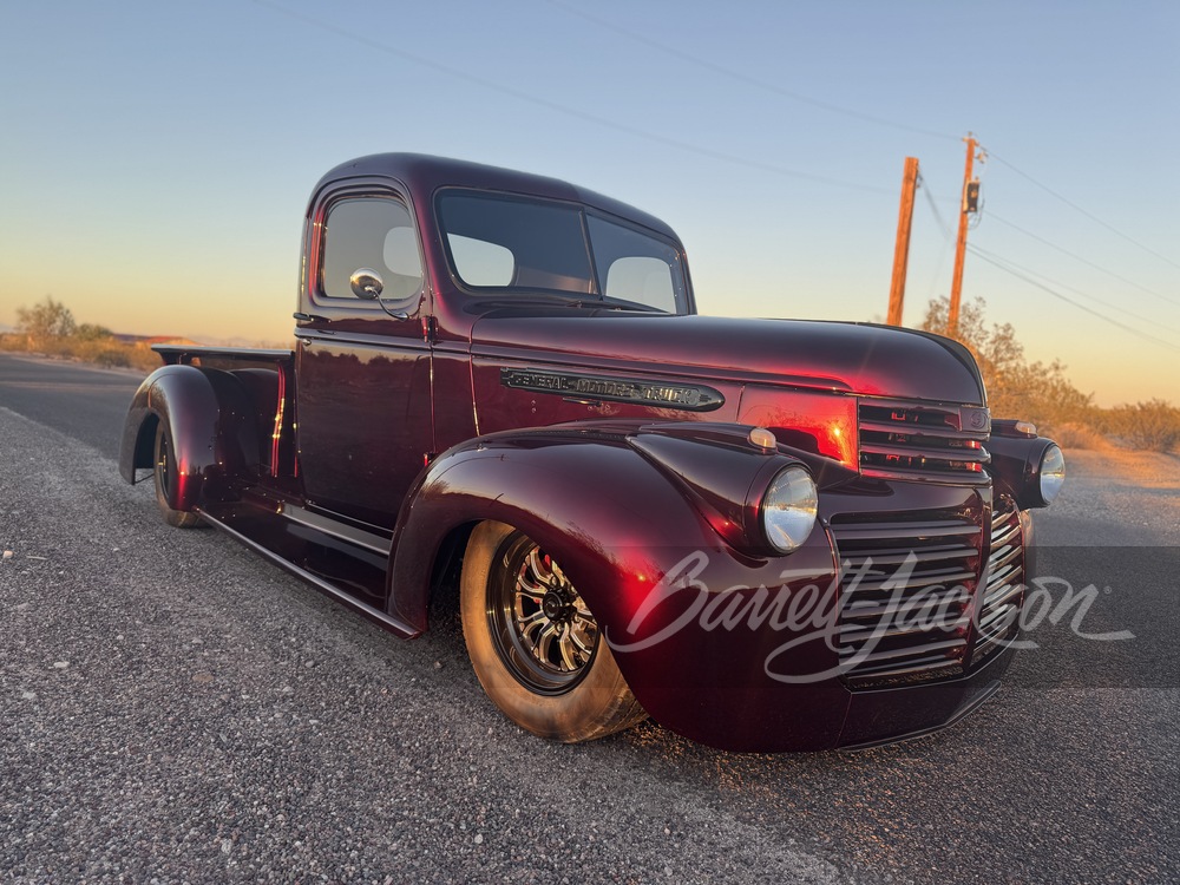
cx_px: 590
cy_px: 442
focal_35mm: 24
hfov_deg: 71.6
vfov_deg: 56.8
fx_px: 818
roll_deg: -5.3
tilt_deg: -4.5
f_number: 1.78
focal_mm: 6.76
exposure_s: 1/572
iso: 80
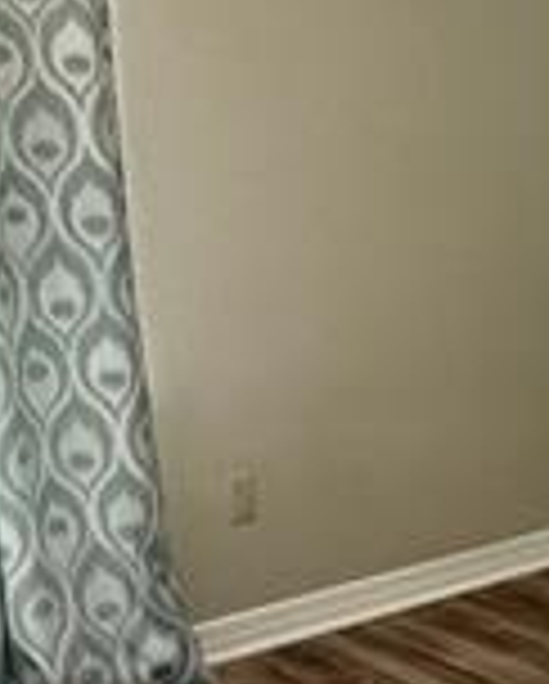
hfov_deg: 16.7
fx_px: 1865
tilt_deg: -7.3
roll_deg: +2.0
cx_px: 374
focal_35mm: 92
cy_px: 243
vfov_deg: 20.7
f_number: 2.2
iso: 160
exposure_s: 1/60
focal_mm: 2.22
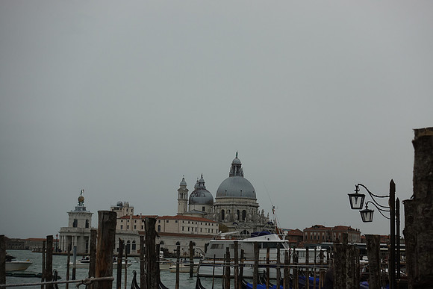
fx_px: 842
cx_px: 216
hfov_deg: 28.8
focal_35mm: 70
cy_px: 144
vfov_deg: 19.5
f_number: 5.6
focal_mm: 25.7
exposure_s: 1/200
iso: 125
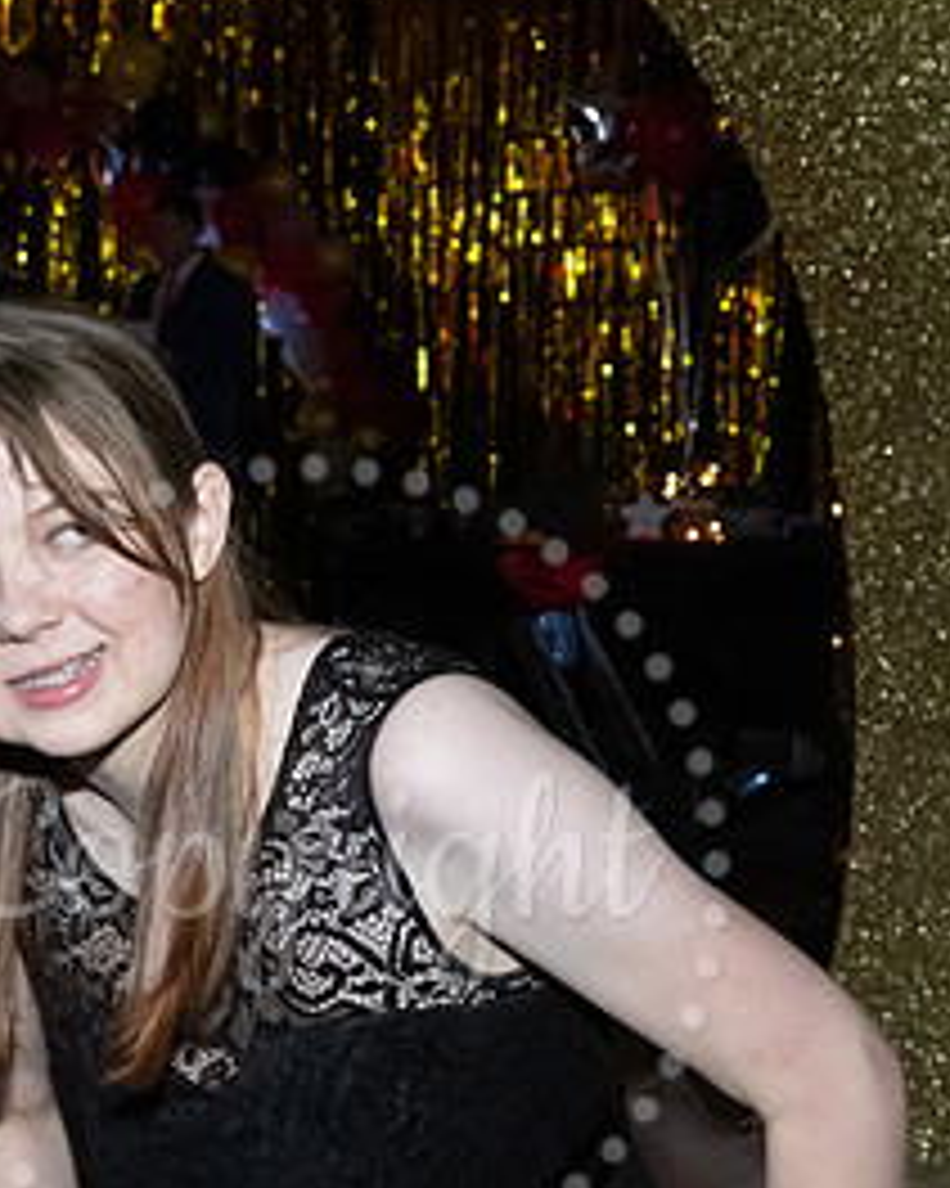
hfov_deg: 15.2
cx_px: -46
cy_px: 636
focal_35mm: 99
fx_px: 3481
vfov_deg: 19.4
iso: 6400
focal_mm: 33
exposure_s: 1/100
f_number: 5.6
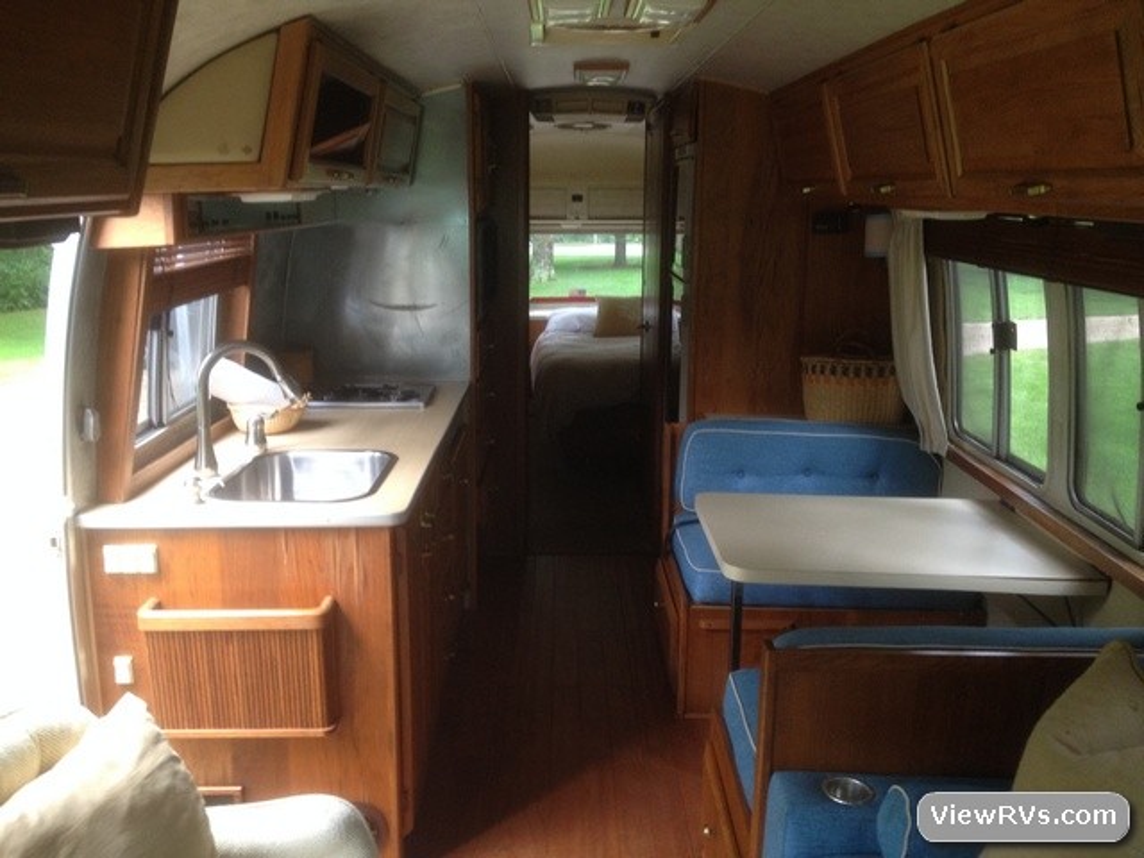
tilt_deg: -17.1
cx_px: 572
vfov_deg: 40.7
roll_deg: +0.4
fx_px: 1157
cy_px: 429
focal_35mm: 35
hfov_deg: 52.6
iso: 100
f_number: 2.4
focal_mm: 4.28
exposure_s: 1/20
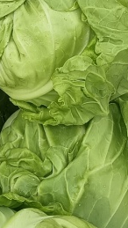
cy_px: 57
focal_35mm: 121
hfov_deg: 9.8
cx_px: -59
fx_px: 729
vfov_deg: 17.6
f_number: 1.8
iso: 100
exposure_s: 1/256
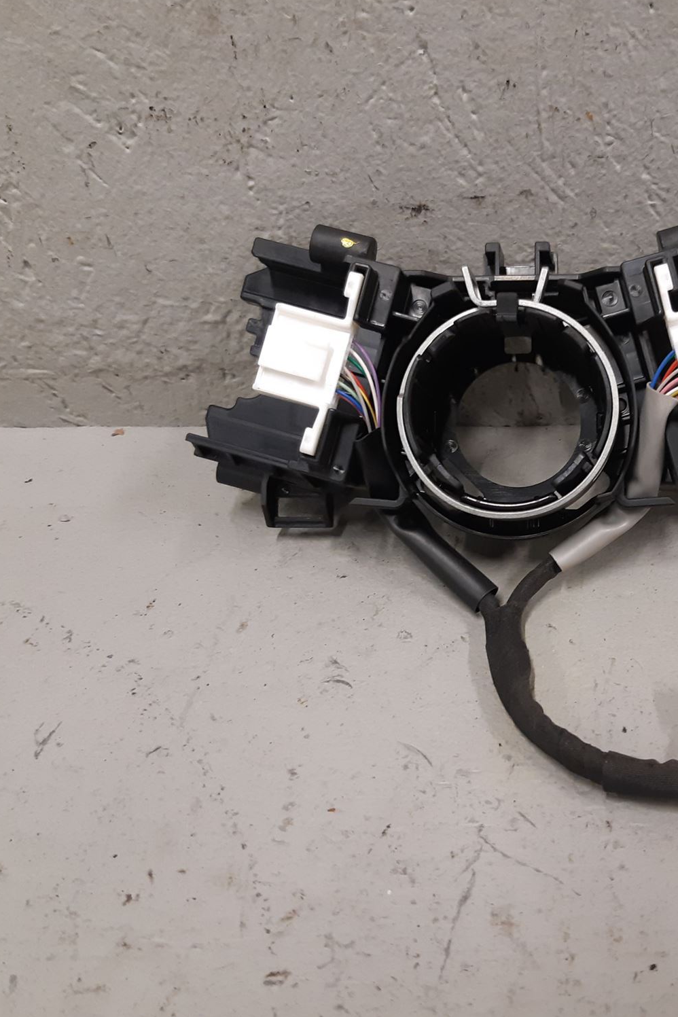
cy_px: 503
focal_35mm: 37
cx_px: 525
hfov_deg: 35.0
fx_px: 1045
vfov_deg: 51.9
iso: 160
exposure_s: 1/50
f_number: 1.7
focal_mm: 3.93
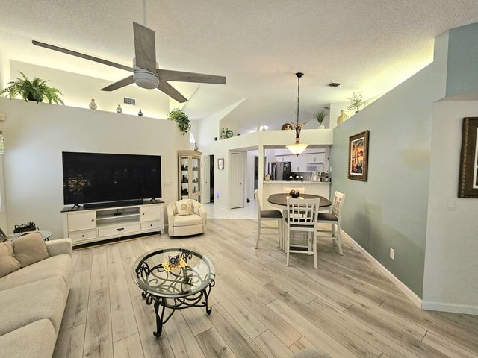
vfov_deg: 89.9
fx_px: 180
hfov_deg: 106.2
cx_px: 239
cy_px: 179
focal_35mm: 13
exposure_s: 1/60.2
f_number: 2.2
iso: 200
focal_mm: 2.2
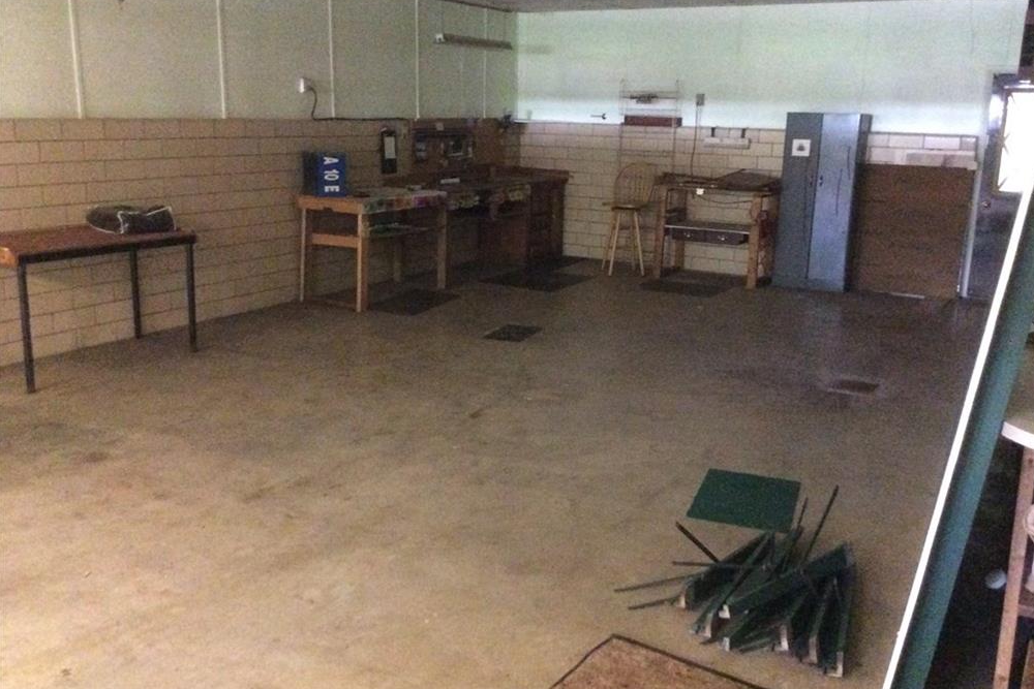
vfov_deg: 38.9
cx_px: 527
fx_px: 977
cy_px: 315
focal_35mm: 34
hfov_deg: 55.8
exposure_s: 1/15
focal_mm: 3.3
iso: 640
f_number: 2.4
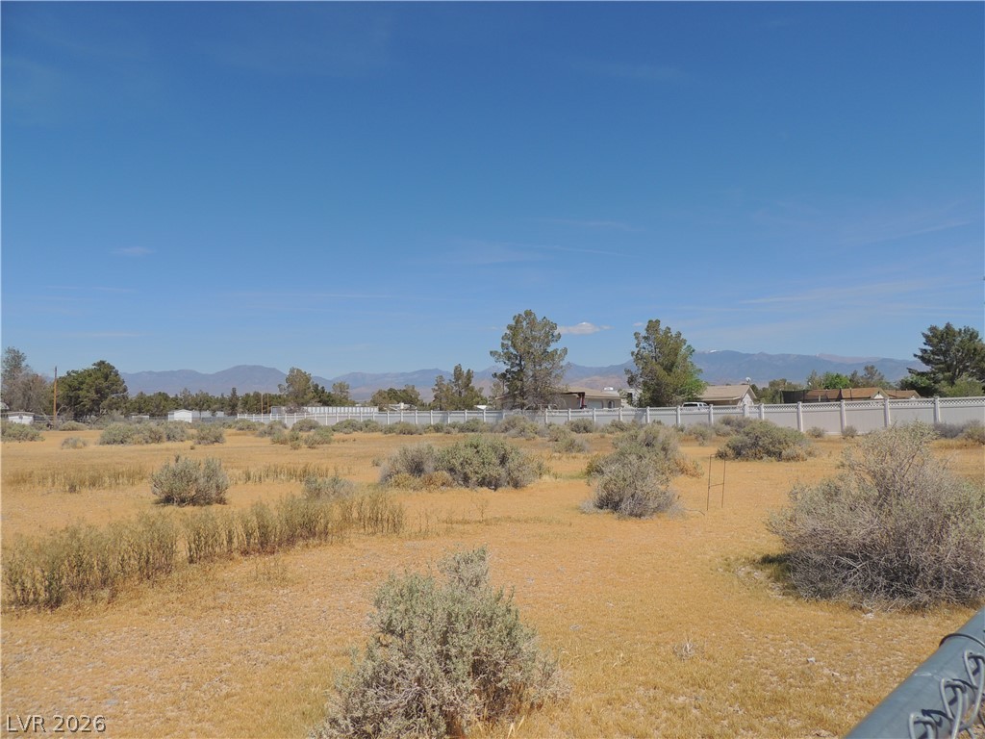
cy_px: 370
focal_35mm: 24
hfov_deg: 71.6
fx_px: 683
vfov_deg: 56.8
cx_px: 492
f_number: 3.3
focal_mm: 4.3
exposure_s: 1/1600
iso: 100
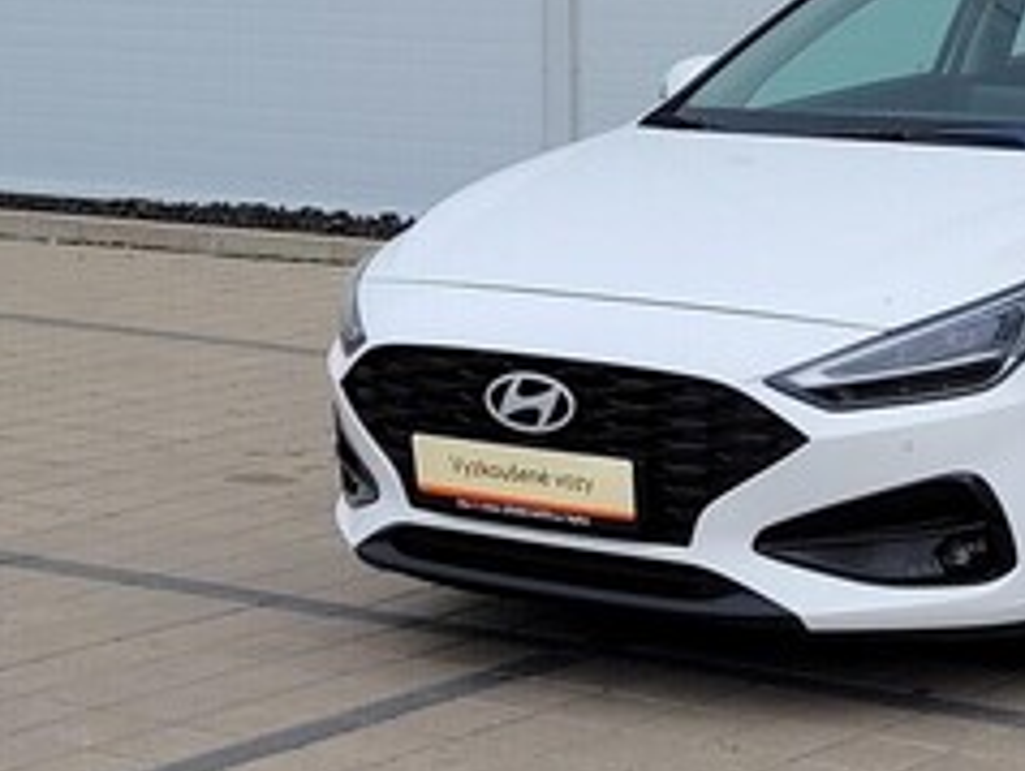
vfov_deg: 24.3
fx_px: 1778
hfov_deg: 29.6
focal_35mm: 60
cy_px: 239
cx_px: 1064
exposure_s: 1/1501
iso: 40
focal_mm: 5.4
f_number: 1.8
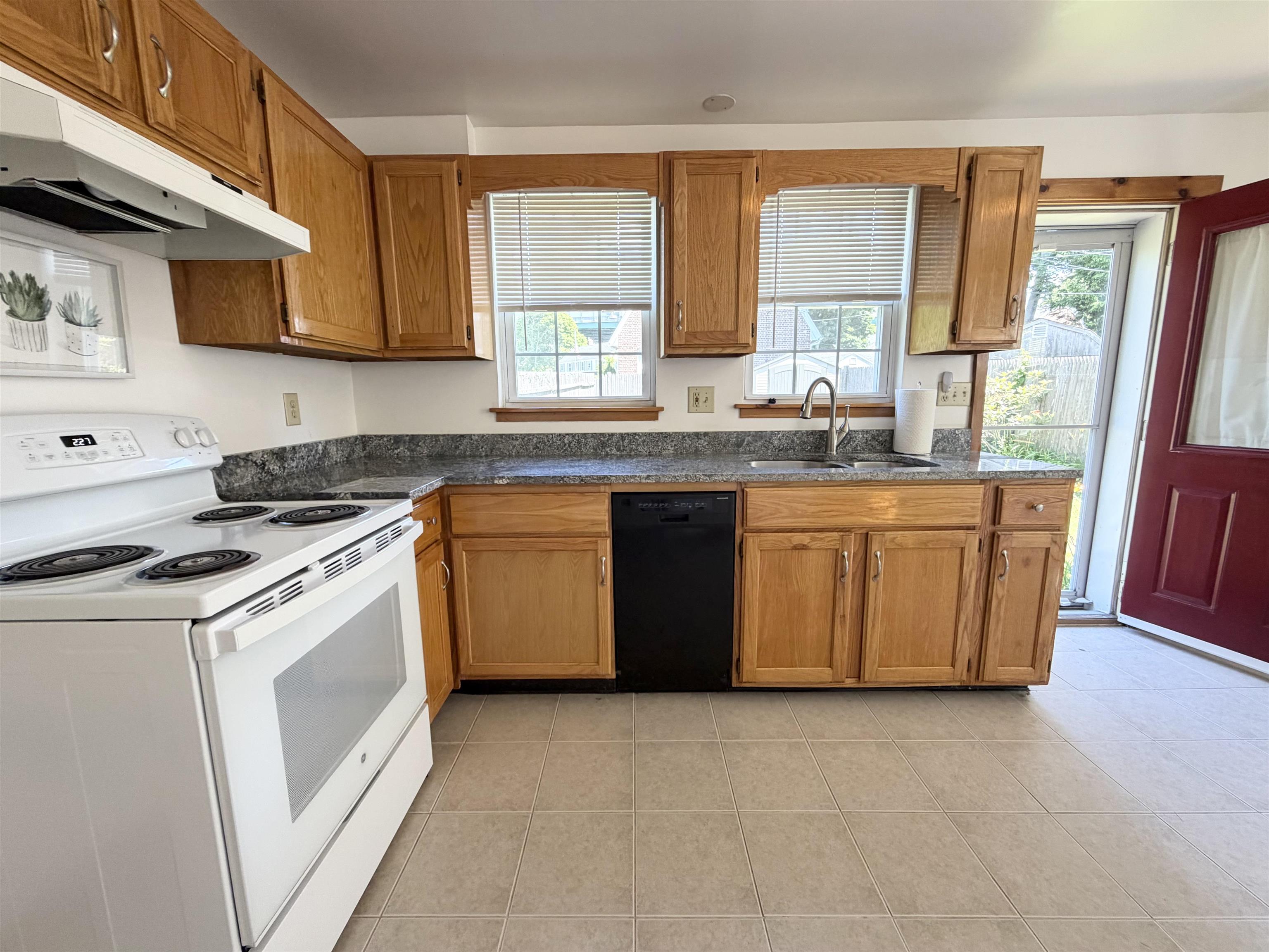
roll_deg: +0.9
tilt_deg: -9.0
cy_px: 476
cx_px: 634
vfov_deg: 85.7
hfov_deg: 102.1
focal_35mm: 14
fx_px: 513
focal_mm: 2.22
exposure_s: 1/121
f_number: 2.2
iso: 200
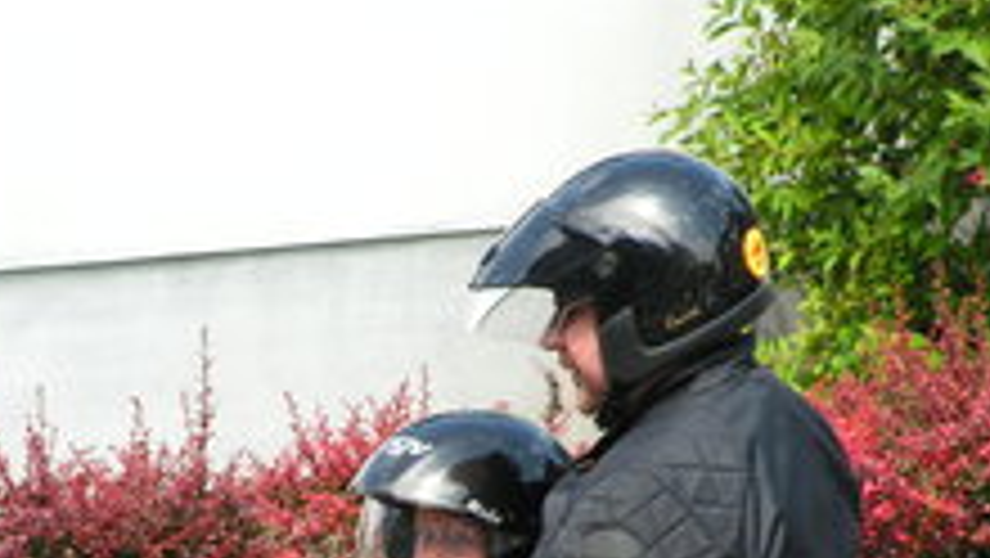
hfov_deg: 4.5
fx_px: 12475
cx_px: 400
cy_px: 526
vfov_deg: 2.6
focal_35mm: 475
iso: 50
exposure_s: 1/200
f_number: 4
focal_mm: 39.8
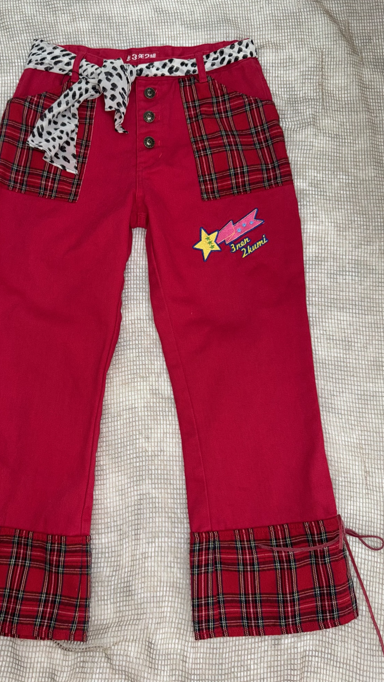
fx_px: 489
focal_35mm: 27
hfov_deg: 42.5
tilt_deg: -83.5
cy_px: 348
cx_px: 141
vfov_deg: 69.8
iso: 100
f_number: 1.78
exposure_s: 1/54
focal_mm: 6.76
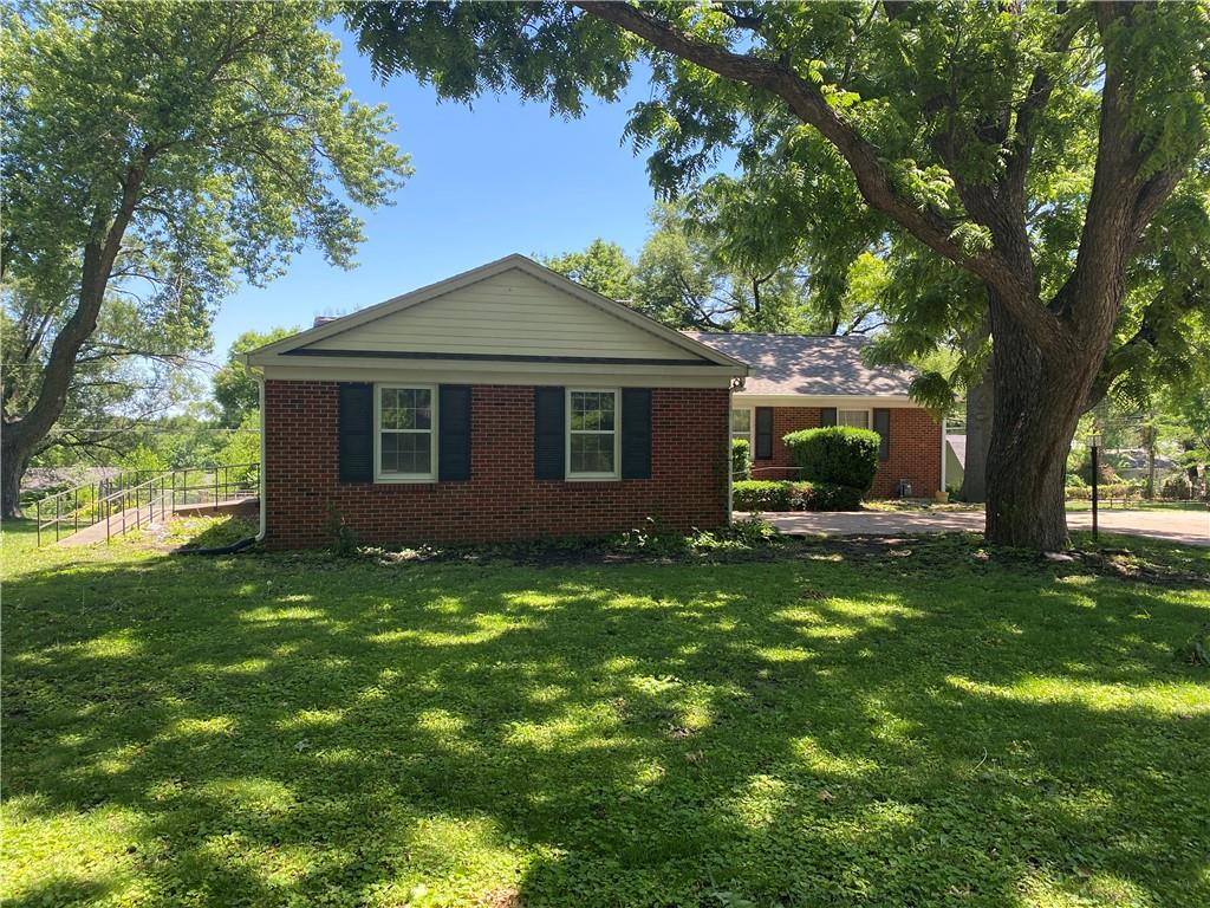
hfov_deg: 67.3
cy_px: 454
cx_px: 605
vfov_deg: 53.1
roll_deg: -0.5
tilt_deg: -1.5
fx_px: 909
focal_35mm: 26
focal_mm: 4.25
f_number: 1.8
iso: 32
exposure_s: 1/469
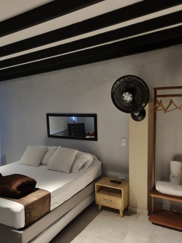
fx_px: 231
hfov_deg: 42.9
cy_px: 136
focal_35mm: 33
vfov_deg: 55.2
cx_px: 82
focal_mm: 5.4
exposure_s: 1/60
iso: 200
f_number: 1.8
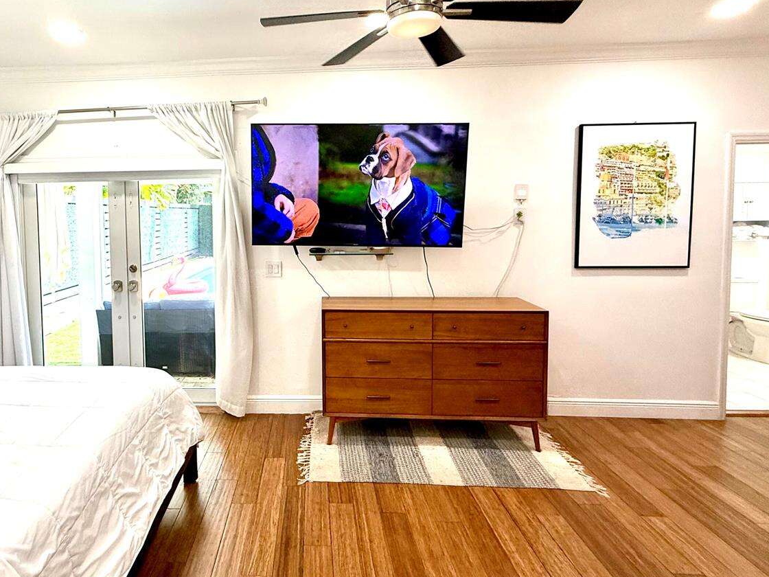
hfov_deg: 80.3
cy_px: 241
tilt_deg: -2.5
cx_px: 291
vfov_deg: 65.6
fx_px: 444
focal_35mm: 20
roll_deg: +0.5
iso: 200
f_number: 2.2
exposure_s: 1/120
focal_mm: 2.22
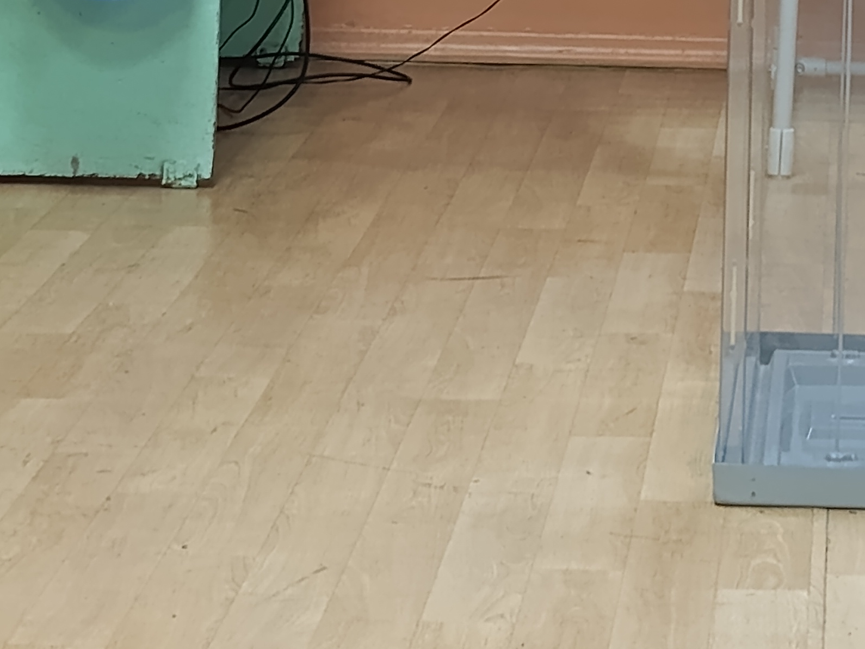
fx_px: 4174
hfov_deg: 11.8
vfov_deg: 8.7
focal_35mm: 167
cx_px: 778
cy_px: -329
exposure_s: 1/100
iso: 790
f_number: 1.65
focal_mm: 6.11
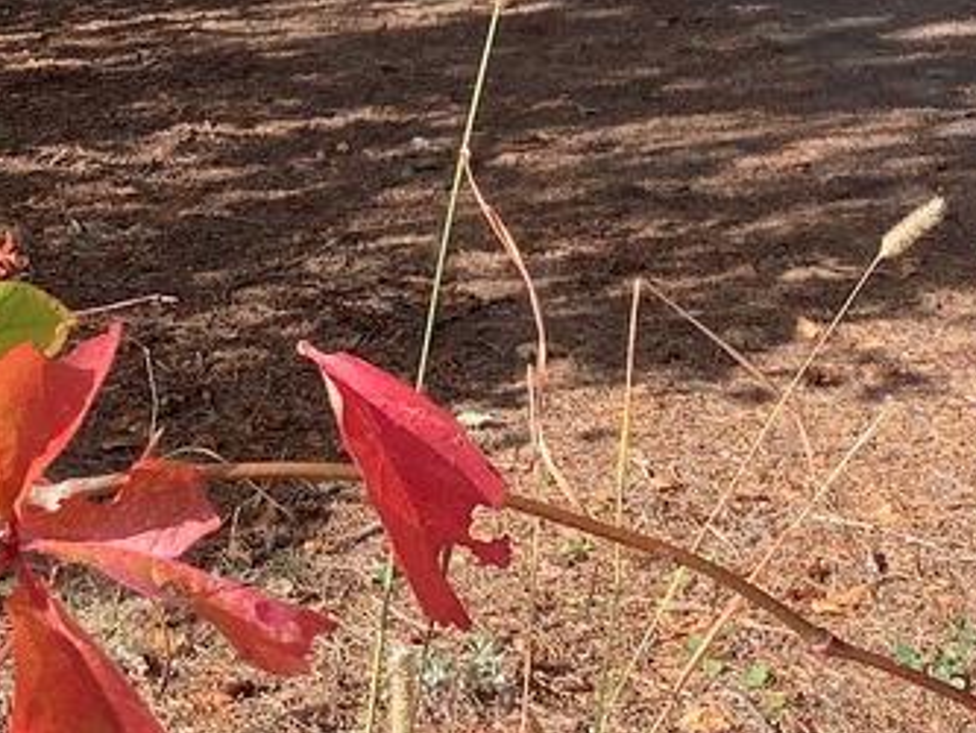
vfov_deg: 15.2
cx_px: 607
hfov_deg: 21.0
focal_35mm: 93
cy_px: -226
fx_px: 2623
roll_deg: +2.1
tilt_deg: -5.3
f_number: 2.4
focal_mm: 3.3
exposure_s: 1/141
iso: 25
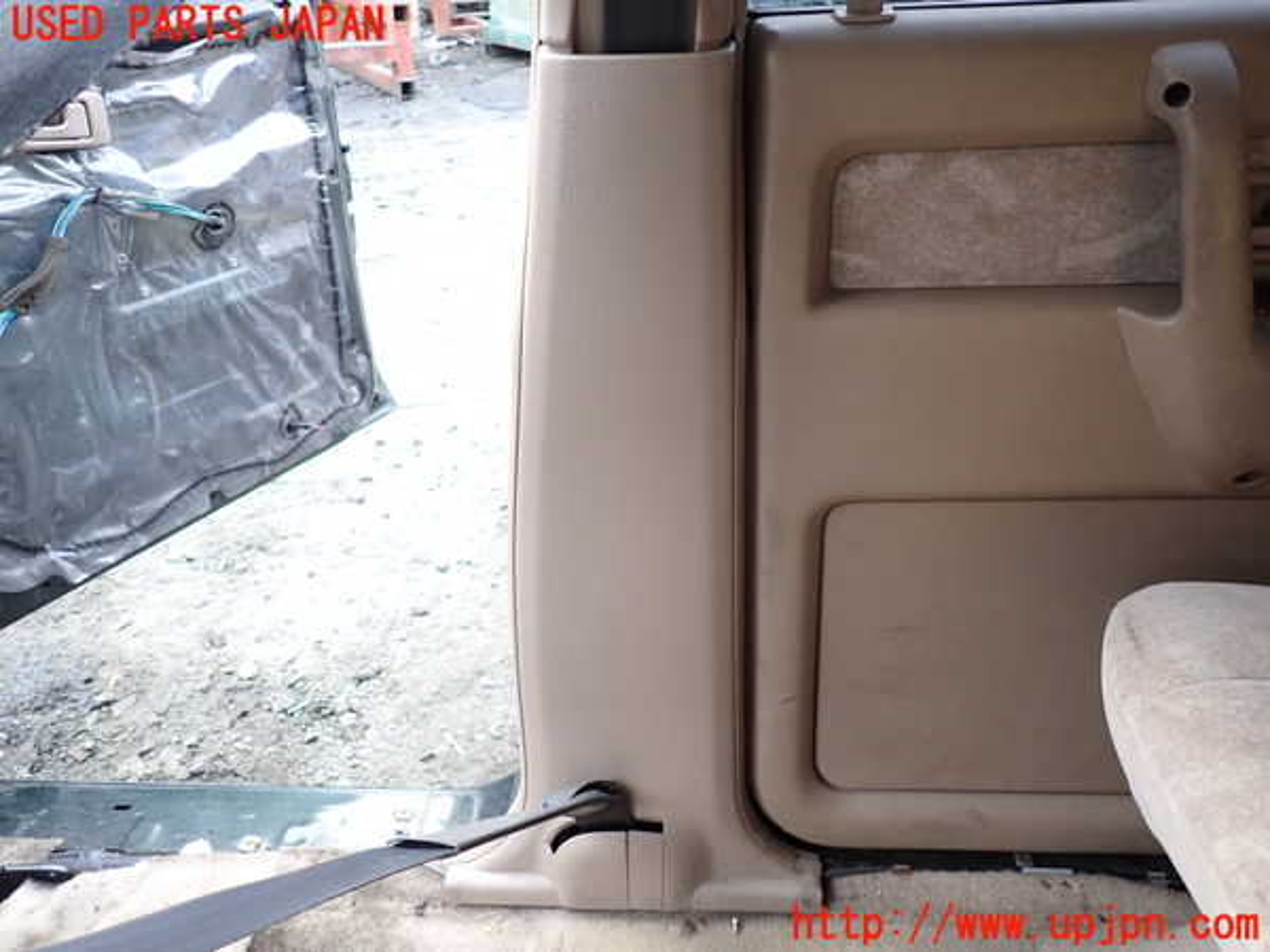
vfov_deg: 54.9
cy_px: 476
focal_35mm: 25
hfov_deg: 69.4
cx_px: 635
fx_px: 917
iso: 200
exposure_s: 1/40
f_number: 2
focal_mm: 4.5
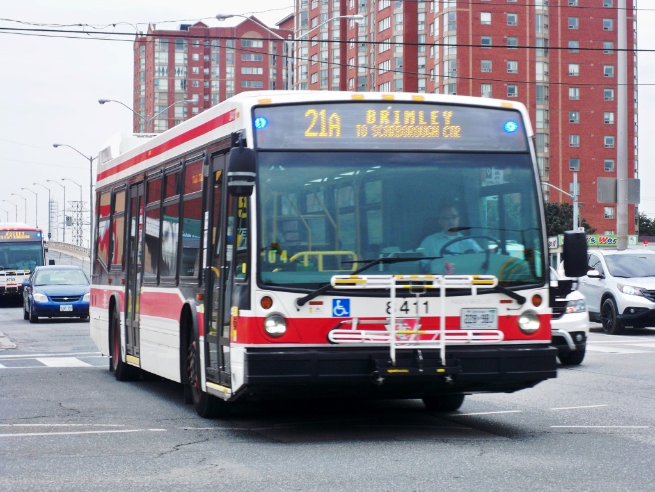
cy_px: 246
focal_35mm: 105
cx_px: 328
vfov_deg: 14.1
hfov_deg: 18.7
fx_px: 1987
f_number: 5.7
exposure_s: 1/100
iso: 100
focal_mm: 18.8
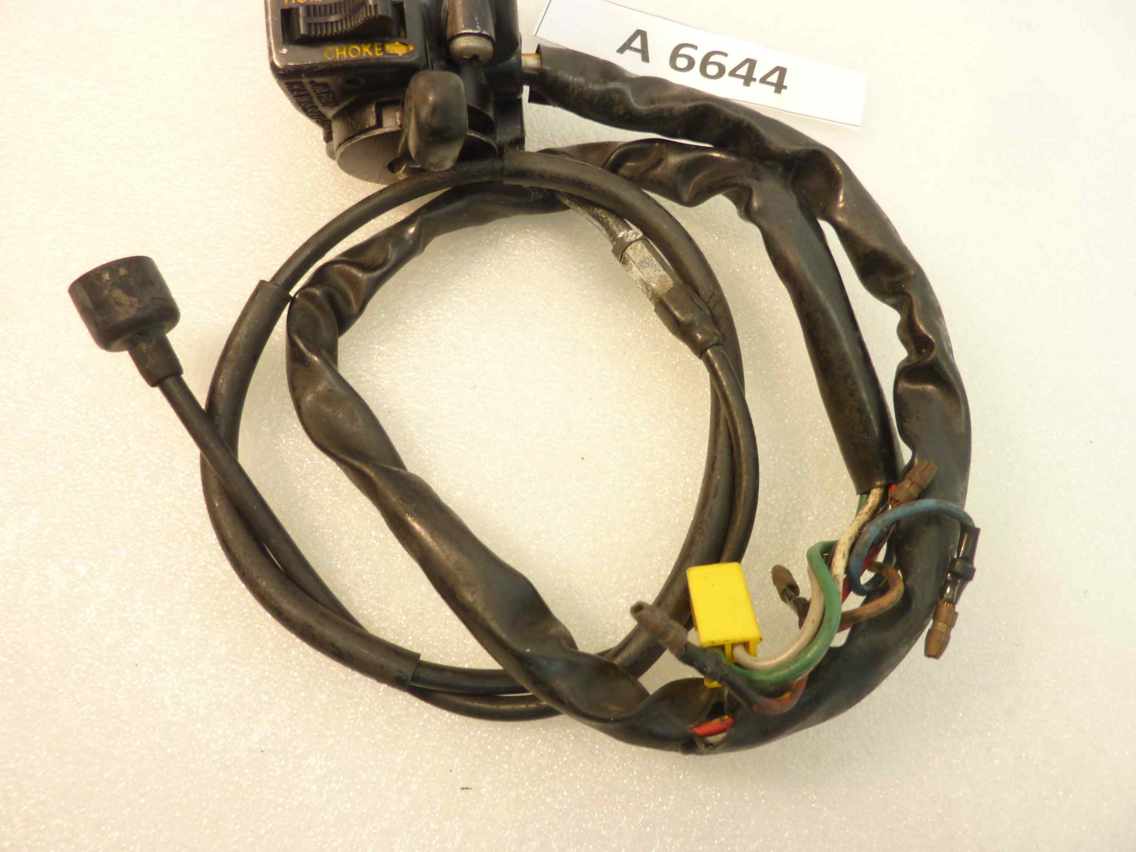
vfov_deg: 54.9
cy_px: 426
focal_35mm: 25
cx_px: 568
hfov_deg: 69.4
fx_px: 820
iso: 80
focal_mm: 4.1
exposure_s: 1/20
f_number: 3.3
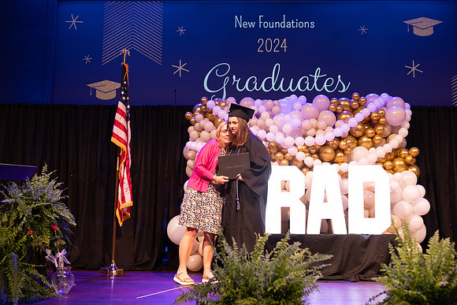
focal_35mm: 38
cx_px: 228
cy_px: 152
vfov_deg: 35.1
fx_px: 482
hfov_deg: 50.7
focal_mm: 38
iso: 1600
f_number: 4
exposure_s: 1/200
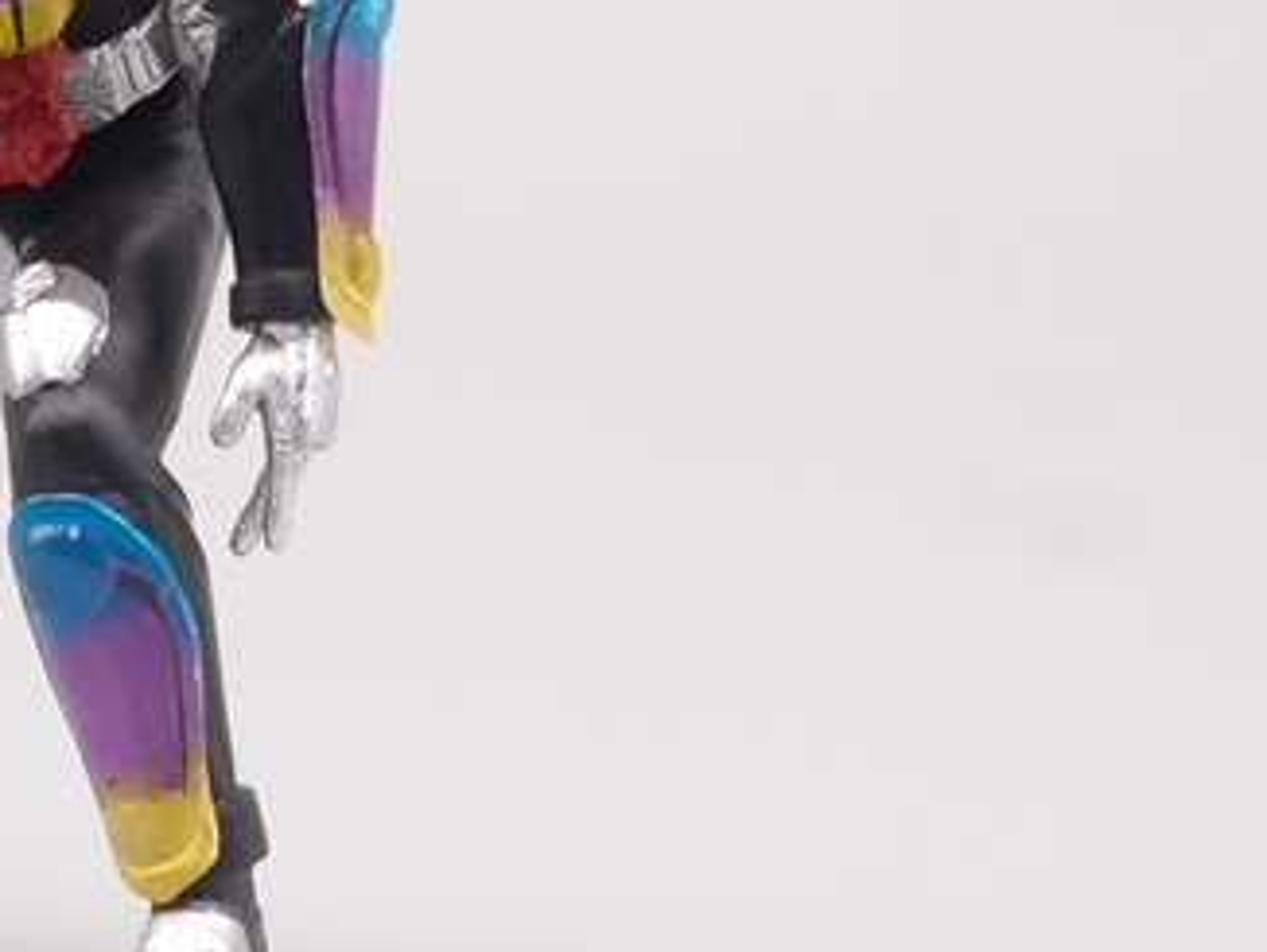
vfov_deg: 7.2
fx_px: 7545
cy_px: 354
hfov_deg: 9.5
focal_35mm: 206
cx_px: -35
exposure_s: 1/5
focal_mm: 18.15
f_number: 8
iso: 100
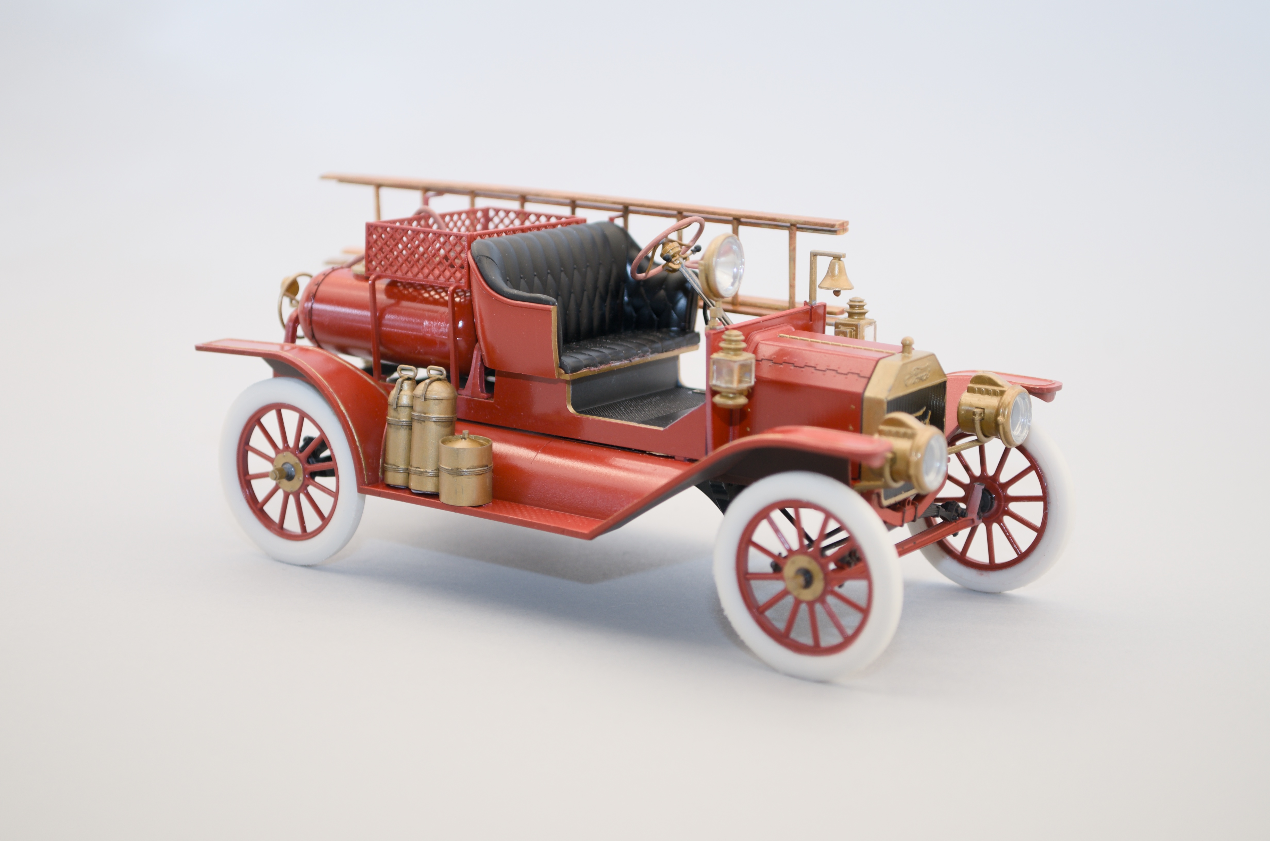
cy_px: 420
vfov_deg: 18.8
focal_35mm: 72
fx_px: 2535
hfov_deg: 28.1
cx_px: 635
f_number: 5.6
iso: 100
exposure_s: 1/60
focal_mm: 48
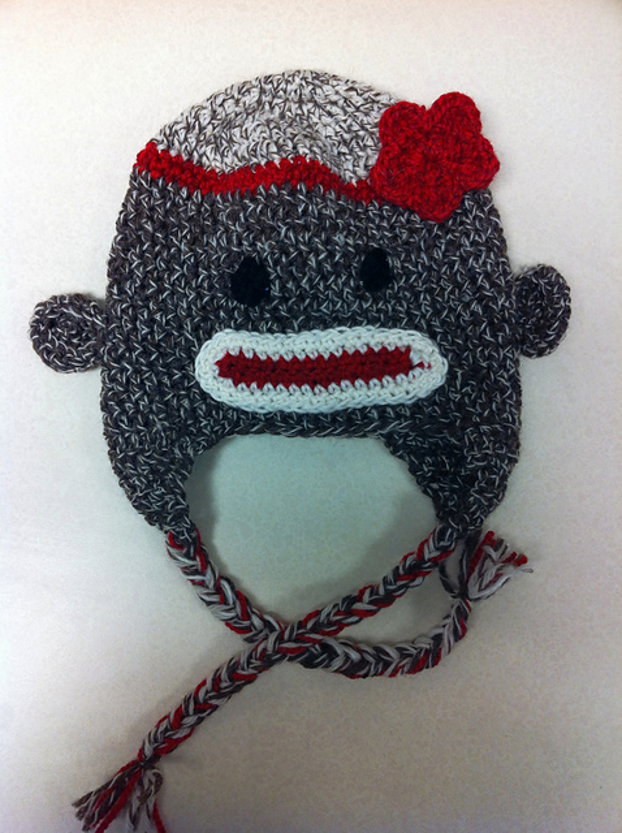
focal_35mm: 35
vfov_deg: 52.7
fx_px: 841
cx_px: 311
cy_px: 416
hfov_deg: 40.6
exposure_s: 1/17
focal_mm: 3.85
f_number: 2.8
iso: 80
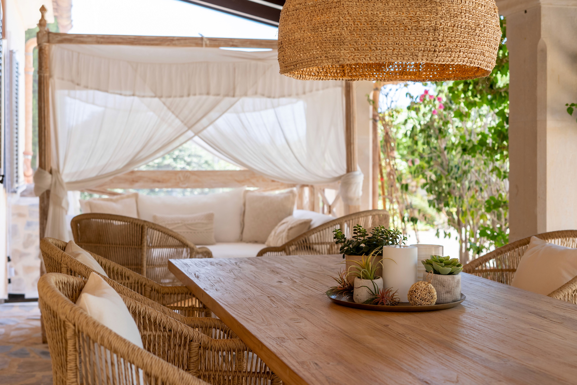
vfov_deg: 27.0
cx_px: 288
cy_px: 192
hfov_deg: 39.6
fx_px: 801
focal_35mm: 50
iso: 640
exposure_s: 1/800
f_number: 4.5
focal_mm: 50
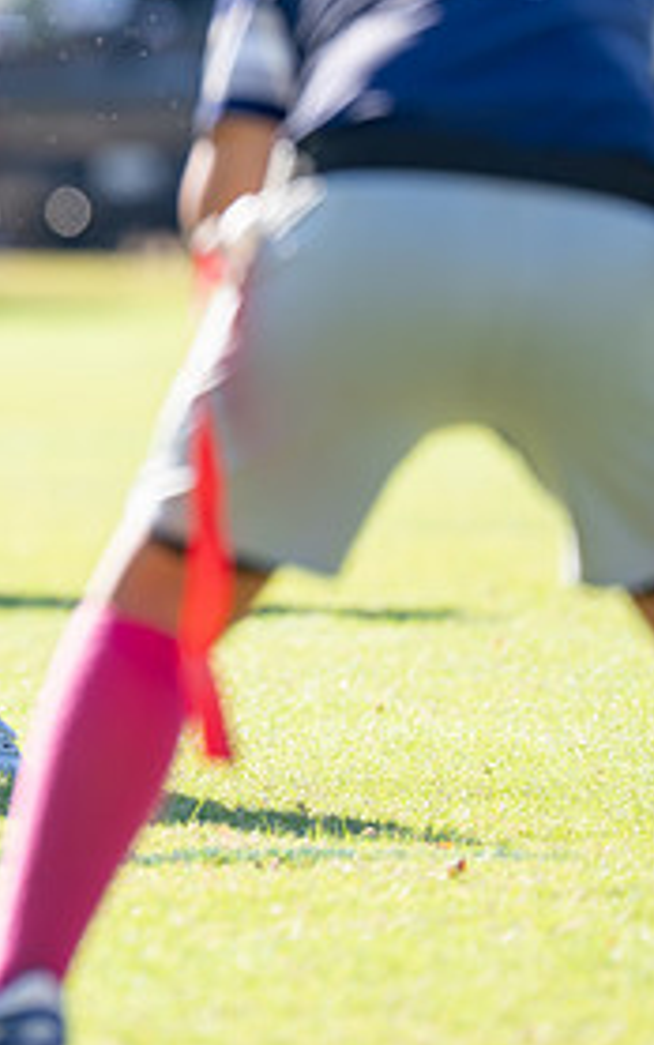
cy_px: 223
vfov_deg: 4.0
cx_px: -293
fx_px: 15070
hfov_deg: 2.5
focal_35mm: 529
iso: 250
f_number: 2.8
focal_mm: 200
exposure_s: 1/2000
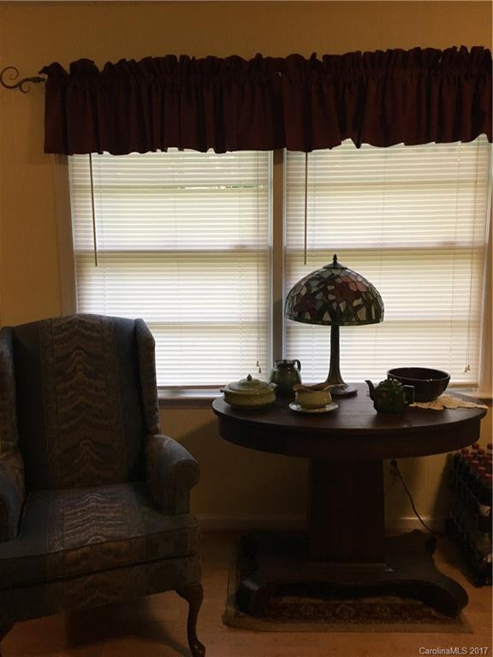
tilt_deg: -8.0
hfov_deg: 48.2
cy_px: 328
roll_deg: +1.0
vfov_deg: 61.7
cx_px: 246
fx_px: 551
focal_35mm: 29
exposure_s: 1/30
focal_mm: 4.15
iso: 100
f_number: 2.2
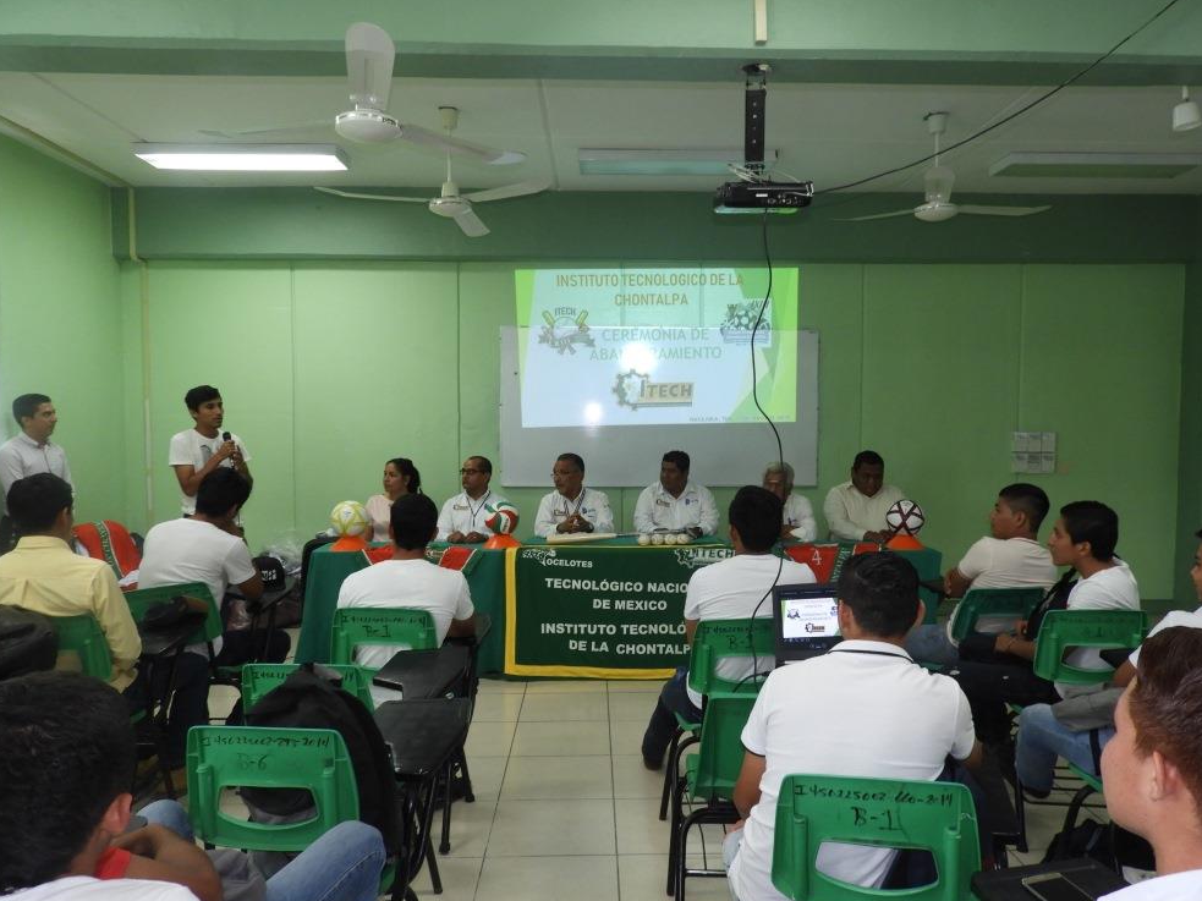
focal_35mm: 25
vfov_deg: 54.9
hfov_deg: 69.4
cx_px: 619
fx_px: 868
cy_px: 461
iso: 180
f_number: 3.3
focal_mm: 4.3
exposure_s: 1/30
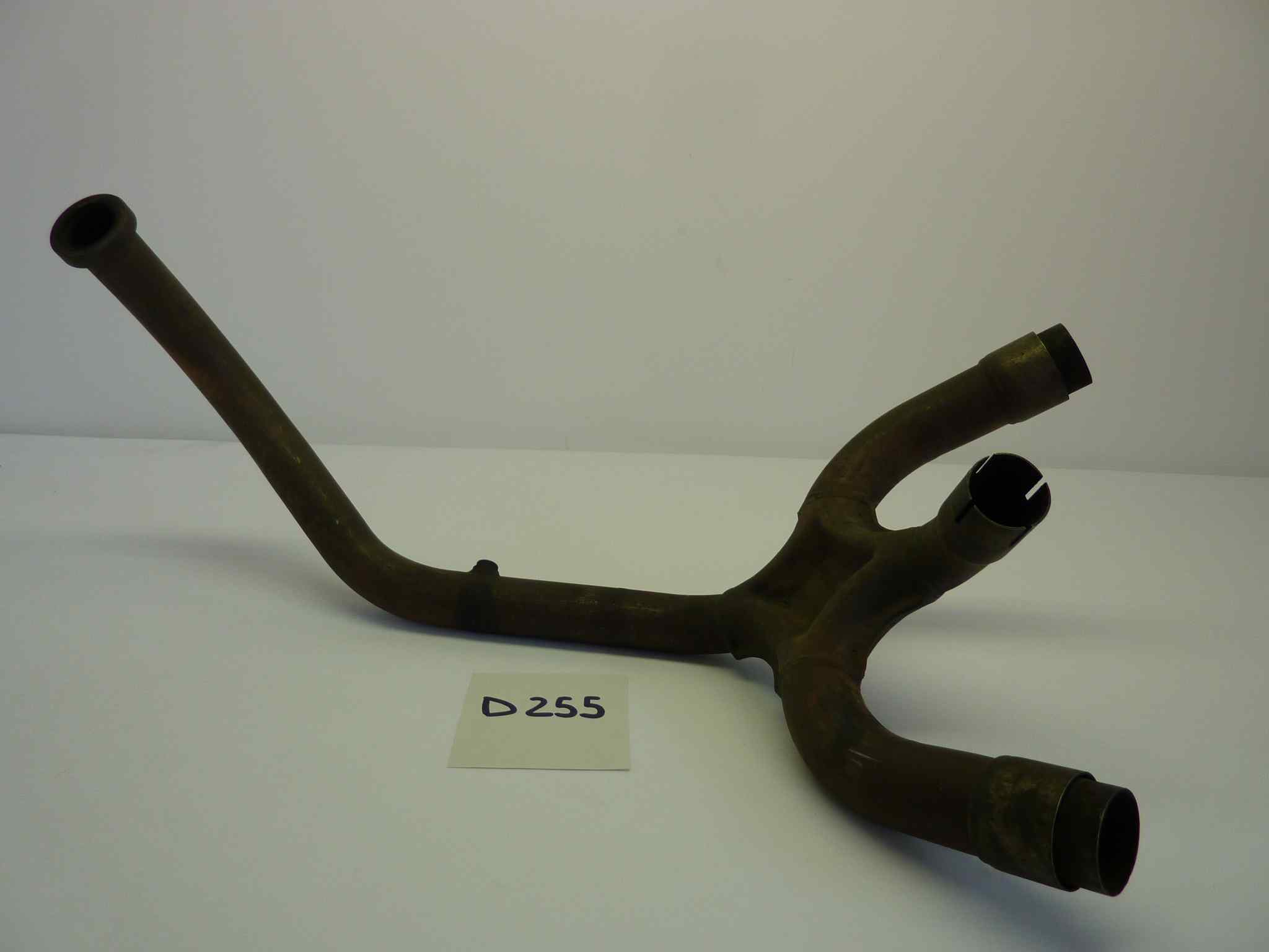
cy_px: 476
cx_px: 634
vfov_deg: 54.9
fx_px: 916
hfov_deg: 69.4
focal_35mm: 25
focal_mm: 4.1
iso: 80
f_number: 3.3
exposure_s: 1/80
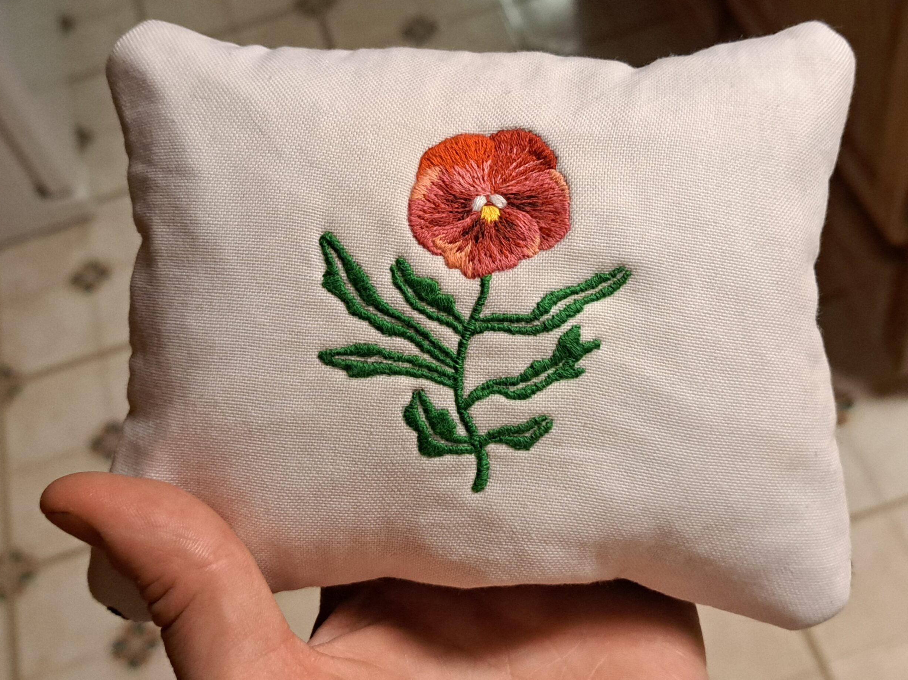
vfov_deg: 54.9
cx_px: 470
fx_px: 656
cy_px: 340
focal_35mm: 25
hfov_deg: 69.4
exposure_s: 1/60.2
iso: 400
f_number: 1.8
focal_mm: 5.23
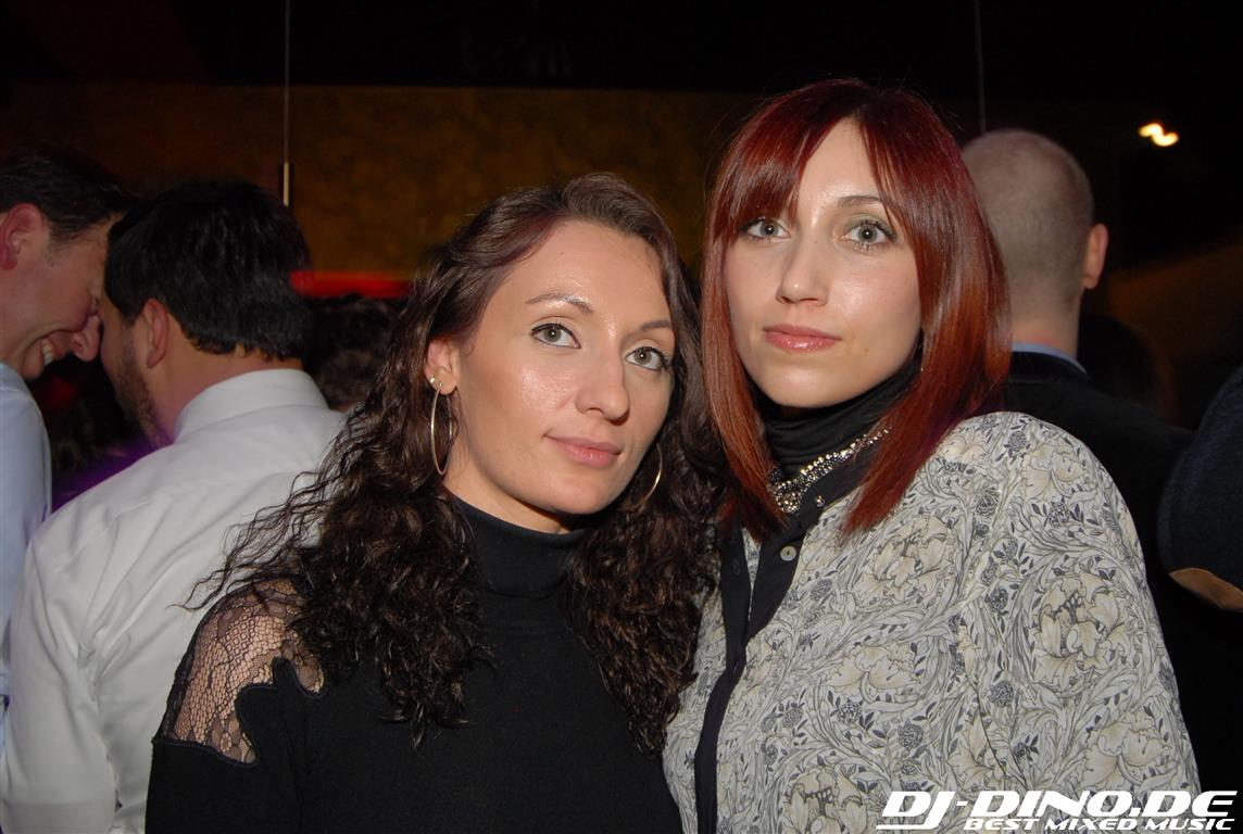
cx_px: 622
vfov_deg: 37.0
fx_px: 1246
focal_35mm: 36
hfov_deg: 53.0
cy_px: 417
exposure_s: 1/4
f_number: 5.6
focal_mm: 24
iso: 400
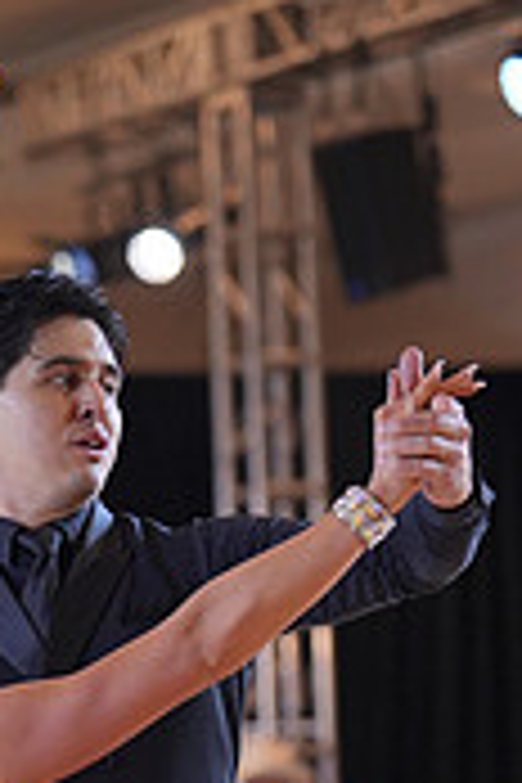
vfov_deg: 8.7
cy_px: 1040
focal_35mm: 233
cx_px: 106
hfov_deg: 5.9
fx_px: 5067
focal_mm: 70
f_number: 2
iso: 1000
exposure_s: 1/500
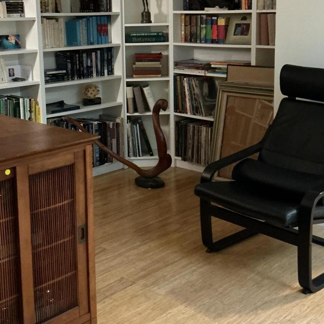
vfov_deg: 31.3
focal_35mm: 54
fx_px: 572
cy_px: 102
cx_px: 157
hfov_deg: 31.6
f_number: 1.8
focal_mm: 3
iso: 500
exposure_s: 1/24
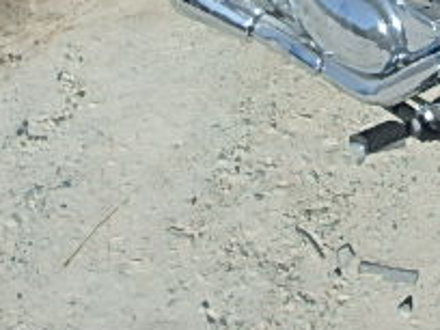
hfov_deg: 26.7
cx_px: 498
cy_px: -71
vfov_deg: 20.7
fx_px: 839
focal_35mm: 66
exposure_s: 1/640
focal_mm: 3.7
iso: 125
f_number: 6
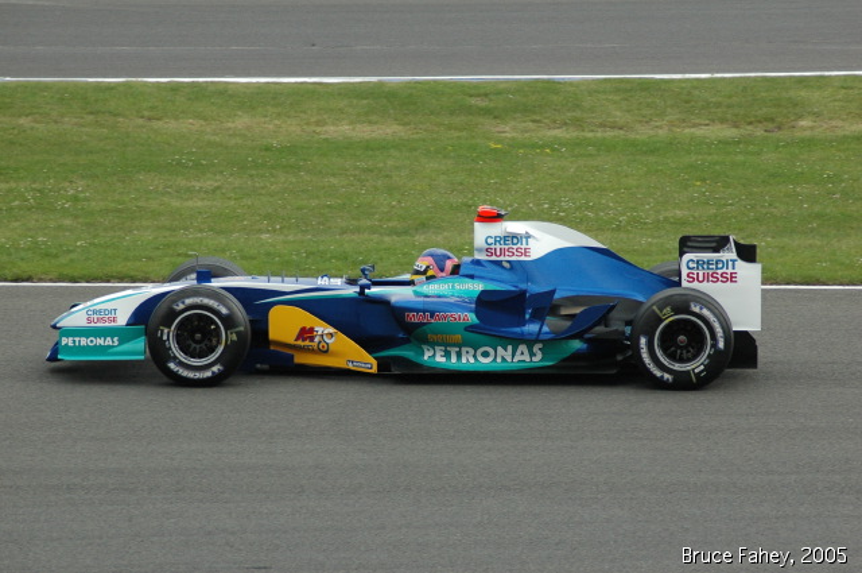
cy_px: 286
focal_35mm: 315
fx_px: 7533
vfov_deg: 4.4
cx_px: 431
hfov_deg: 6.5
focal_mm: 210
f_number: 6.3
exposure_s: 1/2000
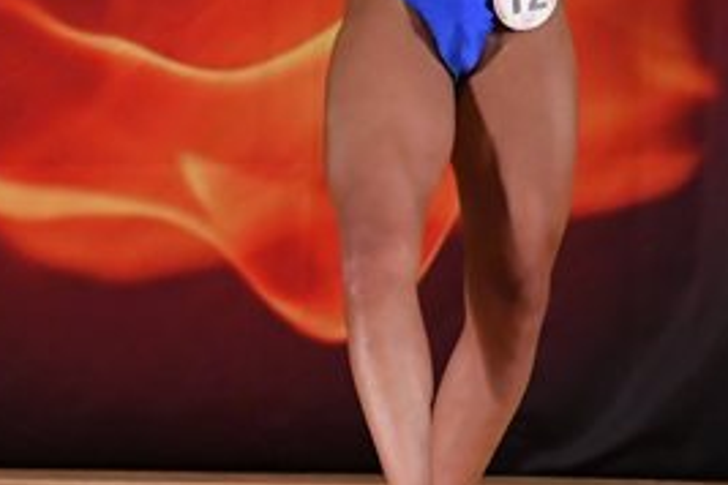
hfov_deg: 3.0
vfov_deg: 2.0
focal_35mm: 697
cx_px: -290
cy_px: 38
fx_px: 14094
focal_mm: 160
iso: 3200
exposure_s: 1/400
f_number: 5.6
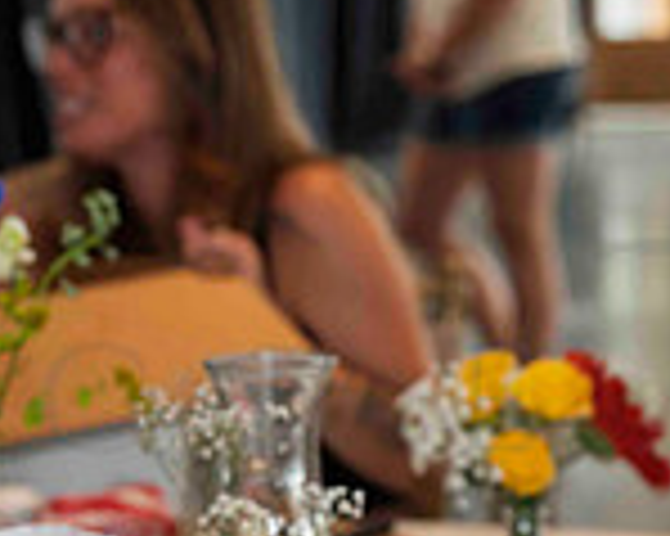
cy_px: 619
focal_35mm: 208
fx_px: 4122
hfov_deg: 9.1
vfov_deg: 7.4
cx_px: 868
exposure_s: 1/400
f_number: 4
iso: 1600
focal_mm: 57
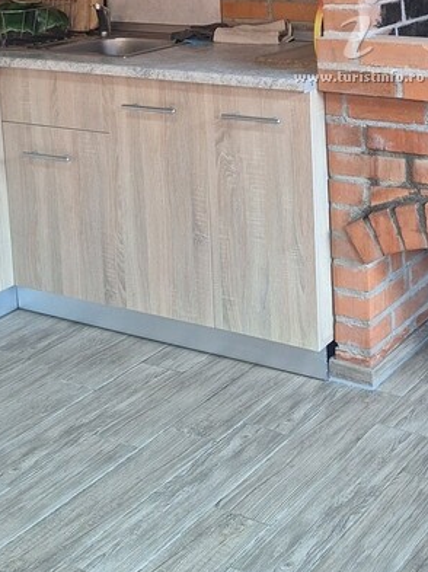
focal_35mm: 60
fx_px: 991
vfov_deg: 30.5
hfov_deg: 23.9
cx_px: 358
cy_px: 35
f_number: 1.8
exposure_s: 1/25
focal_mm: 5.54
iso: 250
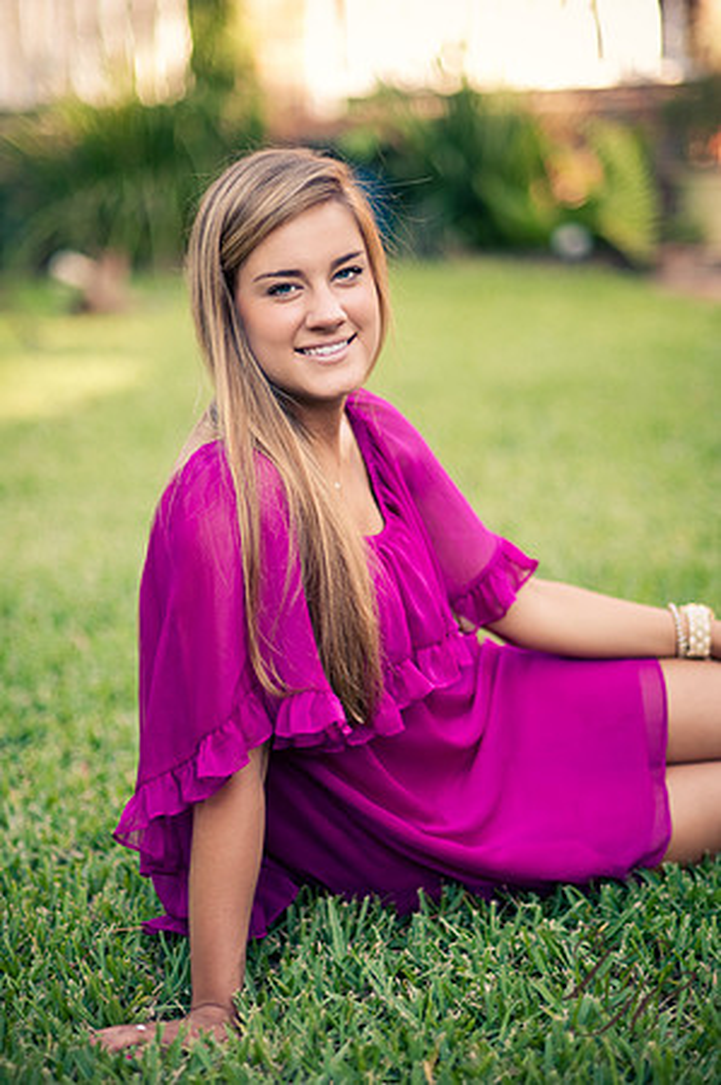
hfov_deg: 16.0
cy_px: 542
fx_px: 2559
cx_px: 360
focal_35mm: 85
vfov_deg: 23.9
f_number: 1.8
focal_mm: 85
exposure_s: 1/640
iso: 250
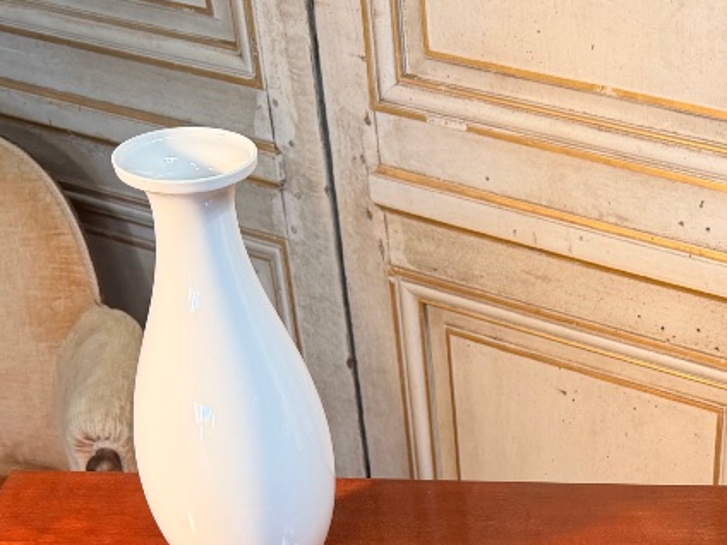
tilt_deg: -40.0
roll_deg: -0.4
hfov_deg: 27.7
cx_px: 628
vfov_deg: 20.0
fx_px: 1428
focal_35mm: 68
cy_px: 684
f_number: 1.78
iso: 125
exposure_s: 1/100
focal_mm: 6.76
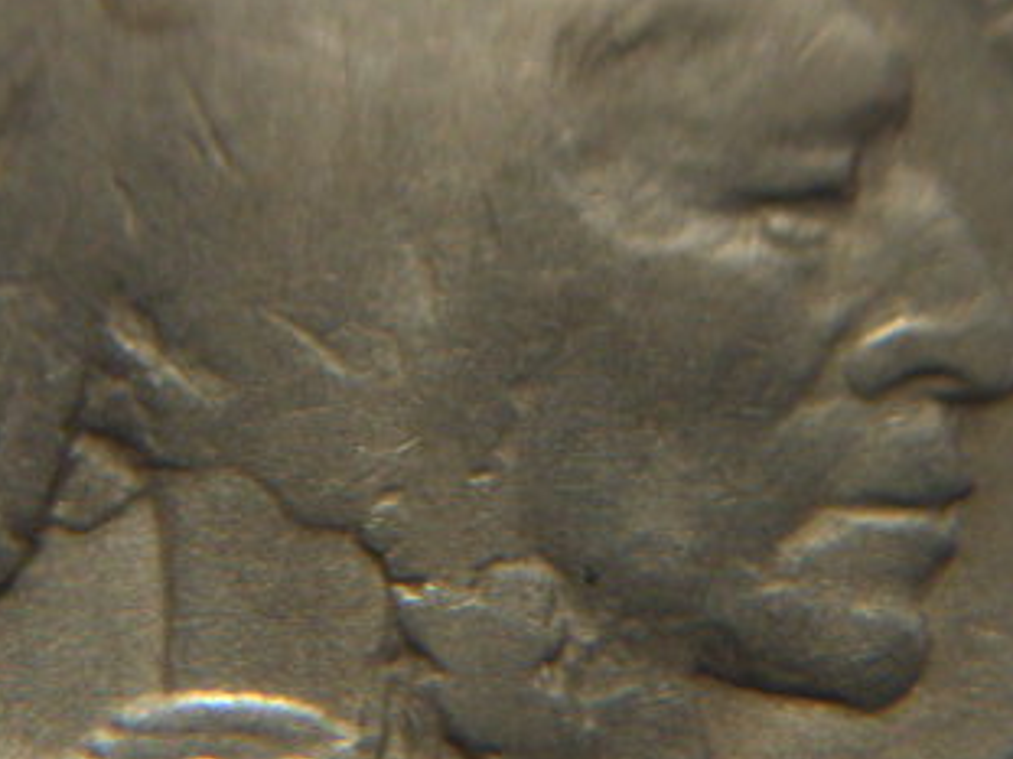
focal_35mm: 72
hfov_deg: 27.0
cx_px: 502
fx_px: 2106
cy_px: 349
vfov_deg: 20.4
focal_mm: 5.8
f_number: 2.8
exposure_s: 1/30
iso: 120
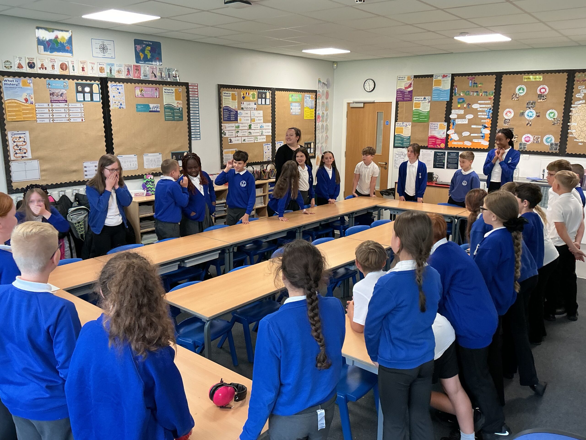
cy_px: 220
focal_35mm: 29
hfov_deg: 61.7
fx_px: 491
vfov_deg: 48.2
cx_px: 293
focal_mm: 3
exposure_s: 1/60
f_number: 1.8
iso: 100
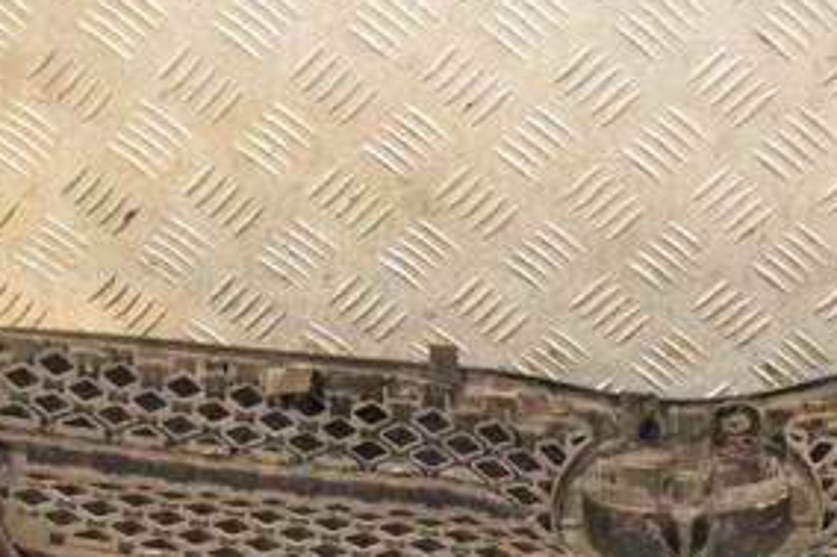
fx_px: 1766
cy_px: 292
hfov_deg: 26.0
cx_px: 722
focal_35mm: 76
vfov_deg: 17.9
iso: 800
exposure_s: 1/125
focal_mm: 24
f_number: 5
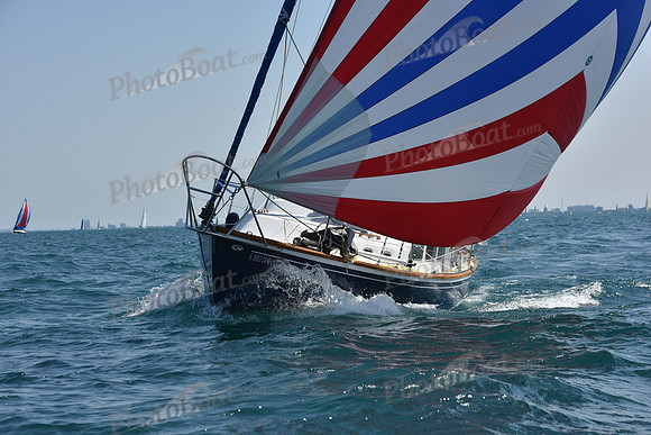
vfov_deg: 14.0
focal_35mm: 98
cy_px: 218
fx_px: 1772
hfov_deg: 20.8
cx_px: 326
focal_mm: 98
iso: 250
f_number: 7.1
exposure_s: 1/1600
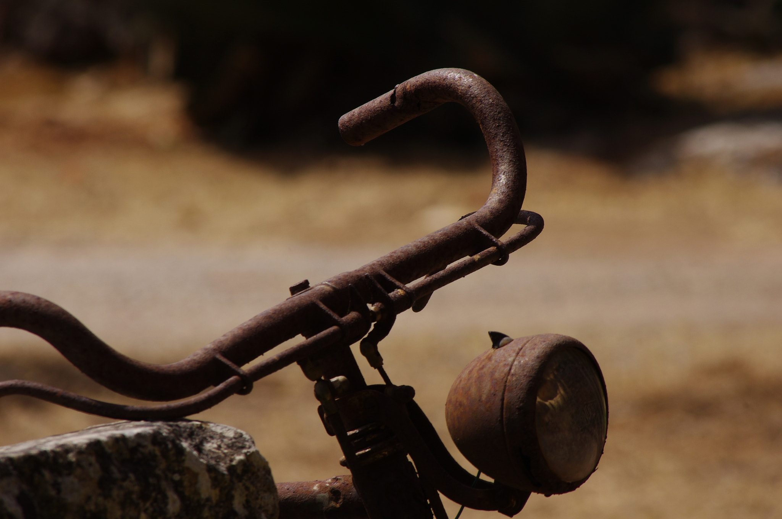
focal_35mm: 450
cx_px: 391
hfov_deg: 4.6
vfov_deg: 3.0
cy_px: 260
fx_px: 9763
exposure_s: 1/320
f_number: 13
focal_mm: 300
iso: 200
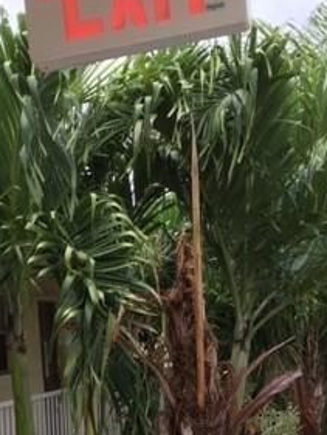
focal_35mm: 66
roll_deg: +3.3
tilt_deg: -6.2
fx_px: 831
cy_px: 441
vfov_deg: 27.6
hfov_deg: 22.2
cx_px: 108
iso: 40
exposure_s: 1/120
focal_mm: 4.15
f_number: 2.2
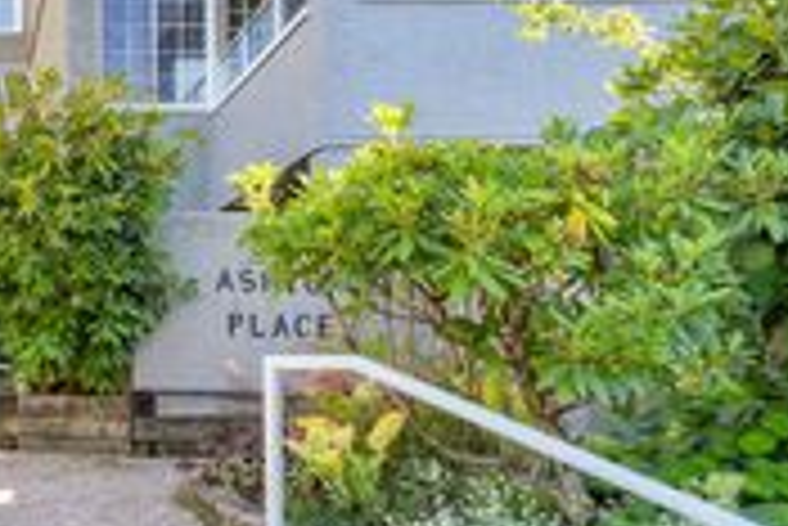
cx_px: 27
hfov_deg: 42.7
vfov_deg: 28.7
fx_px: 876
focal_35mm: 40
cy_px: -119
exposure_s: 1/200
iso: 100
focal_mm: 14
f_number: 8
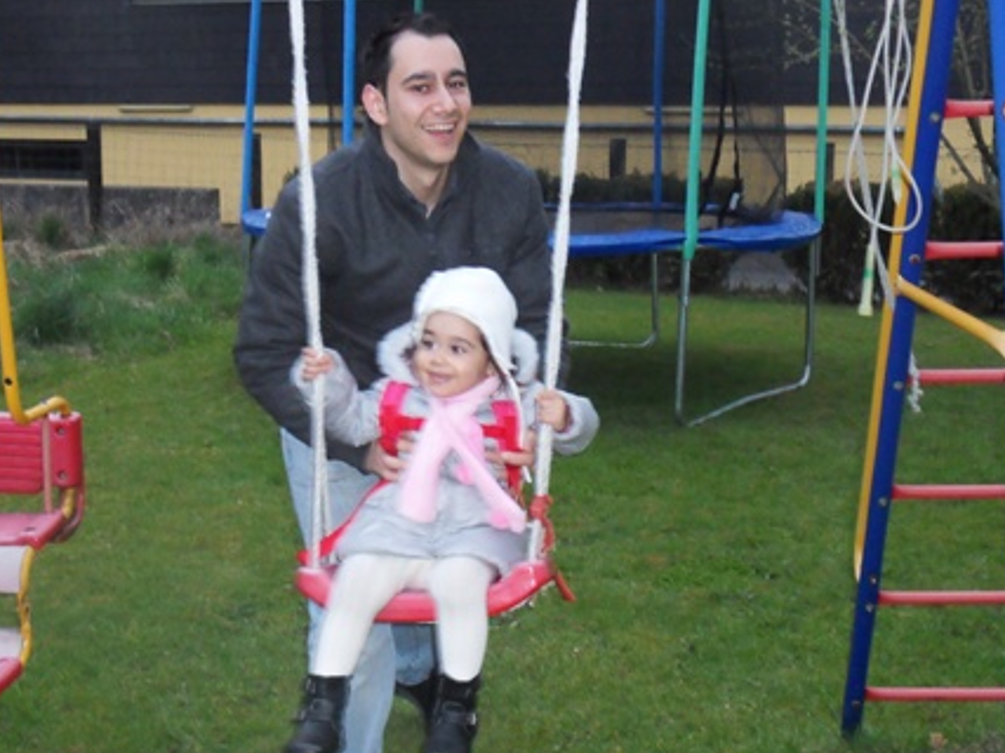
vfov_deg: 27.0
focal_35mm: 54
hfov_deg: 35.4
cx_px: 393
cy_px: 372
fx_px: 1567
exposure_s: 1/60
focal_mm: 6.3
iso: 400
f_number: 3.9
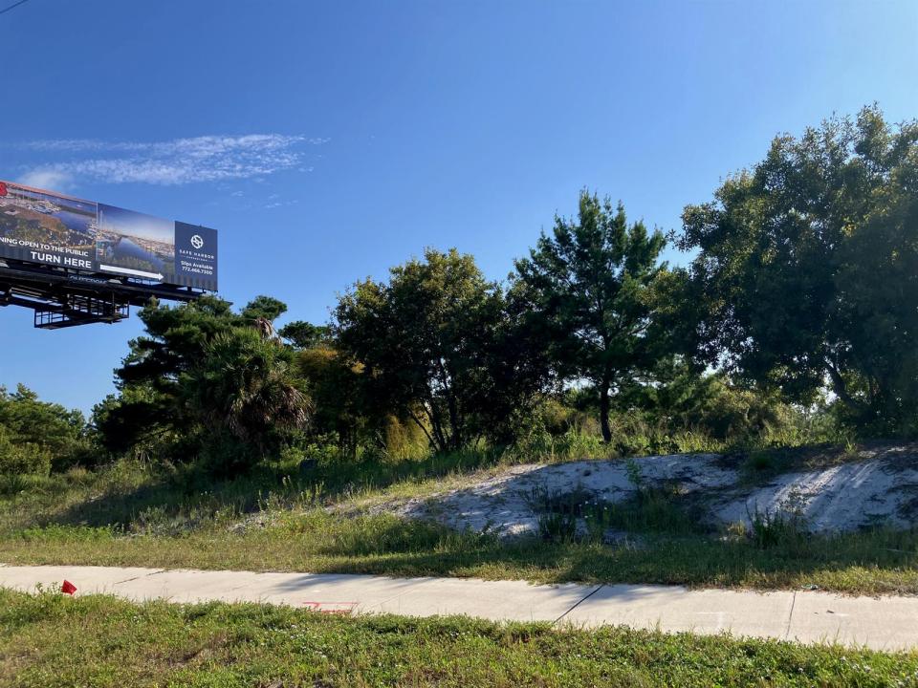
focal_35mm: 28
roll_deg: +2.1
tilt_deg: +10.0
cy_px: 344
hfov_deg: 63.4
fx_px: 743
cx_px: 459
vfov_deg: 49.7
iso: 32
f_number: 1.8
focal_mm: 3.99
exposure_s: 1/2315
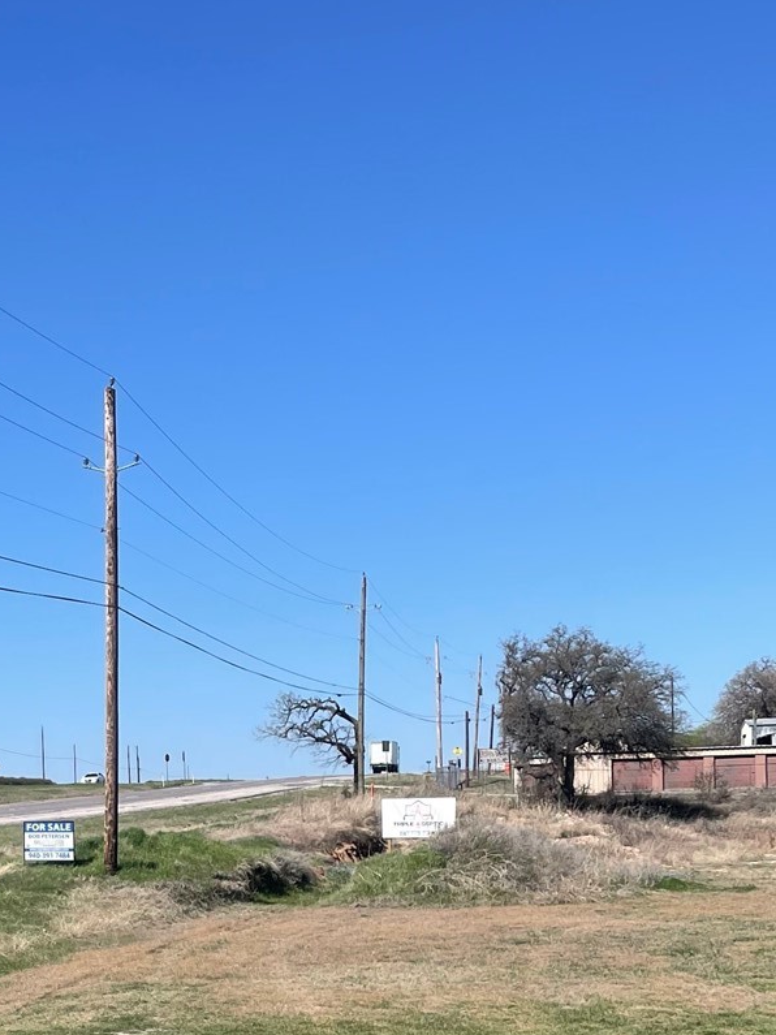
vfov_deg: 28.0
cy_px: 904
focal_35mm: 67
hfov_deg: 21.3
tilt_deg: -0.7
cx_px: 48
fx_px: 2003
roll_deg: +1.8
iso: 32
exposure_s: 1/4292
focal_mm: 4.2
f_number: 1.6
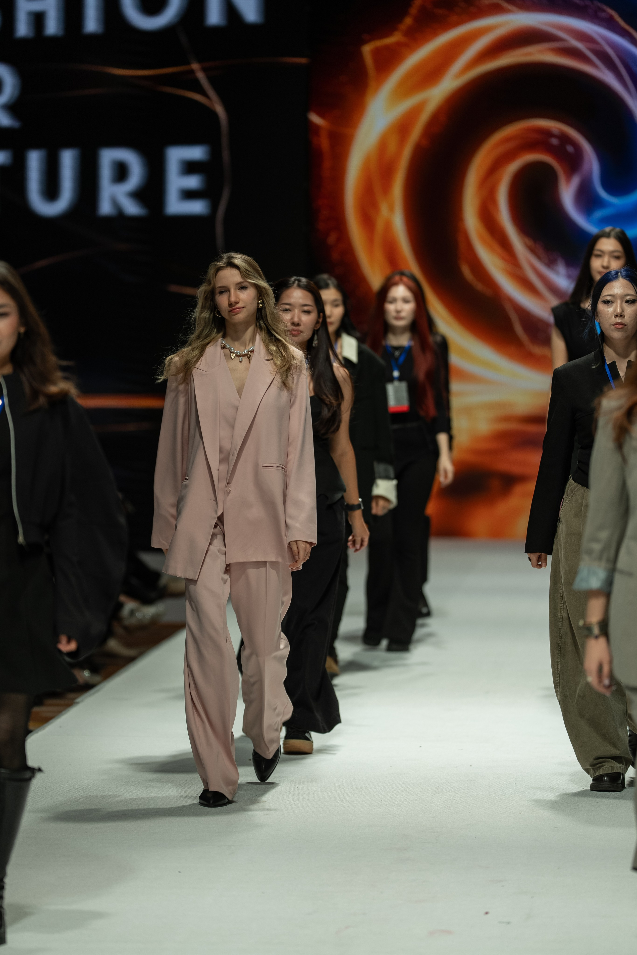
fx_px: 5308
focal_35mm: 200
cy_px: 478
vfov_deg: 10.3
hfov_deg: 6.9
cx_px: 318
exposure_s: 1/320
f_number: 3.2
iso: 200
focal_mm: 200
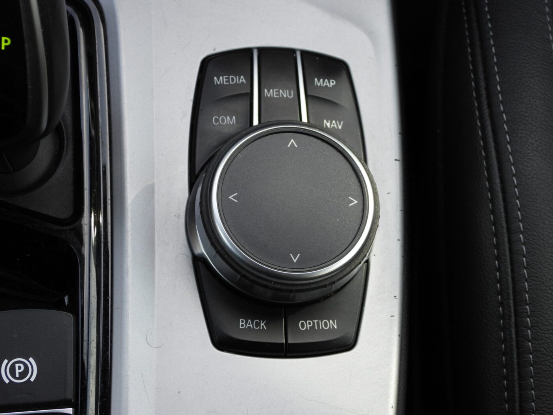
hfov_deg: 24.1
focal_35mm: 81
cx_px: 277
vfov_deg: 18.2
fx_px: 1294
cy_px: 207
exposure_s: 1/100
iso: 100
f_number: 3.5
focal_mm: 14.4
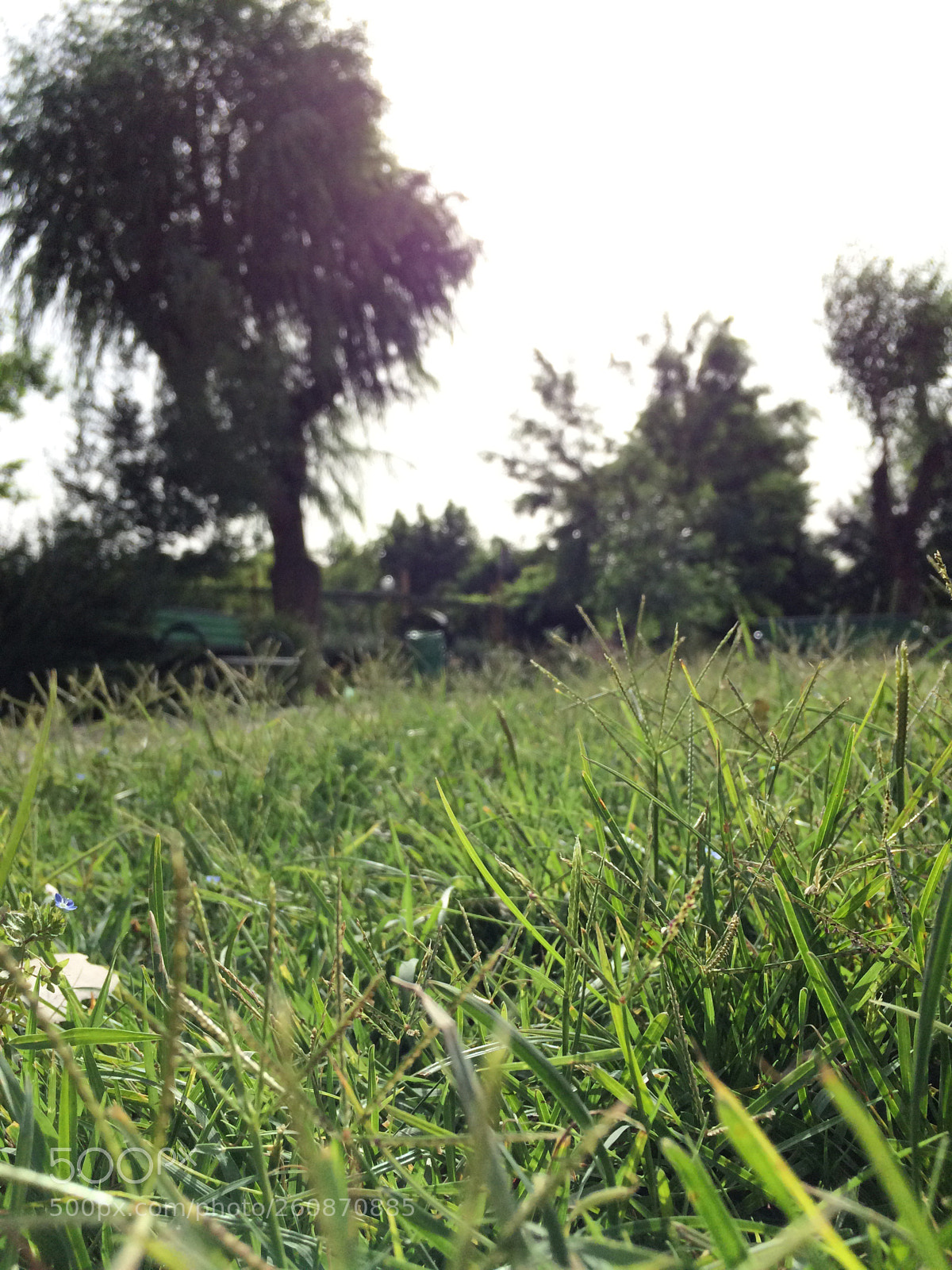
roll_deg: +1.6
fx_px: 1063
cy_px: 635
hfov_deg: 48.2
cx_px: 476
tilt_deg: +0.2
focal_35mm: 29
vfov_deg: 61.7
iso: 100
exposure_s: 1/4115
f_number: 2.2
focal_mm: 4.15
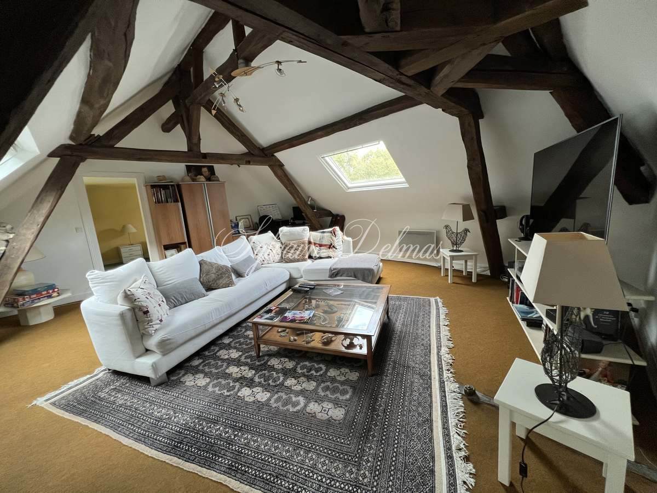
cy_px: 246
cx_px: 328
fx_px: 247
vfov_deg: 89.9
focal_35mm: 13
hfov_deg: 106.2
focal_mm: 1.57
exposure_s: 1/100
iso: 200
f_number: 1.8
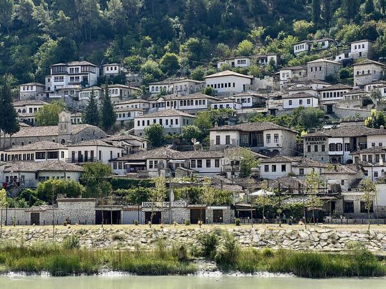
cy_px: 144
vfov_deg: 19.1
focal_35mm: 77
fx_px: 859
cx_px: 193
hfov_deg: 25.3
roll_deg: +0.7
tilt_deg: +4.1
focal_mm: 9
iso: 32
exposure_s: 1/576
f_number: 2.8
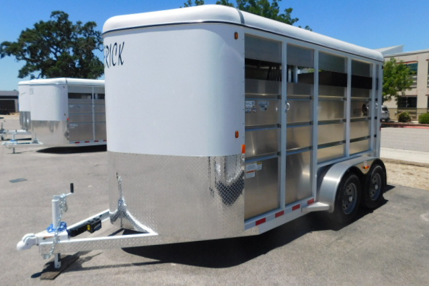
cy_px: 129
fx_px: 286
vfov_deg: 53.0
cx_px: 214
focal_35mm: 24
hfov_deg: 73.8
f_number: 6
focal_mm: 4
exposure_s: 1/640
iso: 125
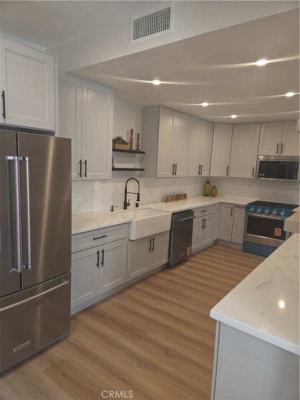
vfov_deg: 73.9
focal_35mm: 23
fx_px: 266
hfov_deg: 58.9
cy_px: 200
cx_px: 150
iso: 125
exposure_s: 1/60
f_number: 1.8
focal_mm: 5.4
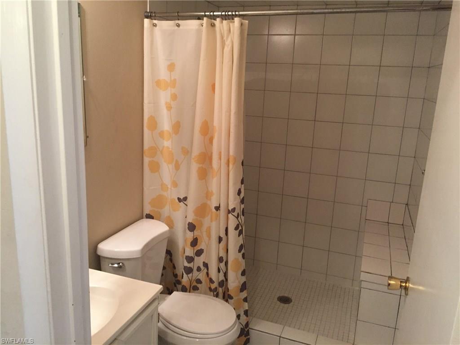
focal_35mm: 29
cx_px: 230
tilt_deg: -13.7
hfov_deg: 61.7
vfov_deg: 48.2
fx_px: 385
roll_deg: -2.4
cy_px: 172
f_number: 2.2
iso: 200
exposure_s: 1/30
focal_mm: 4.15
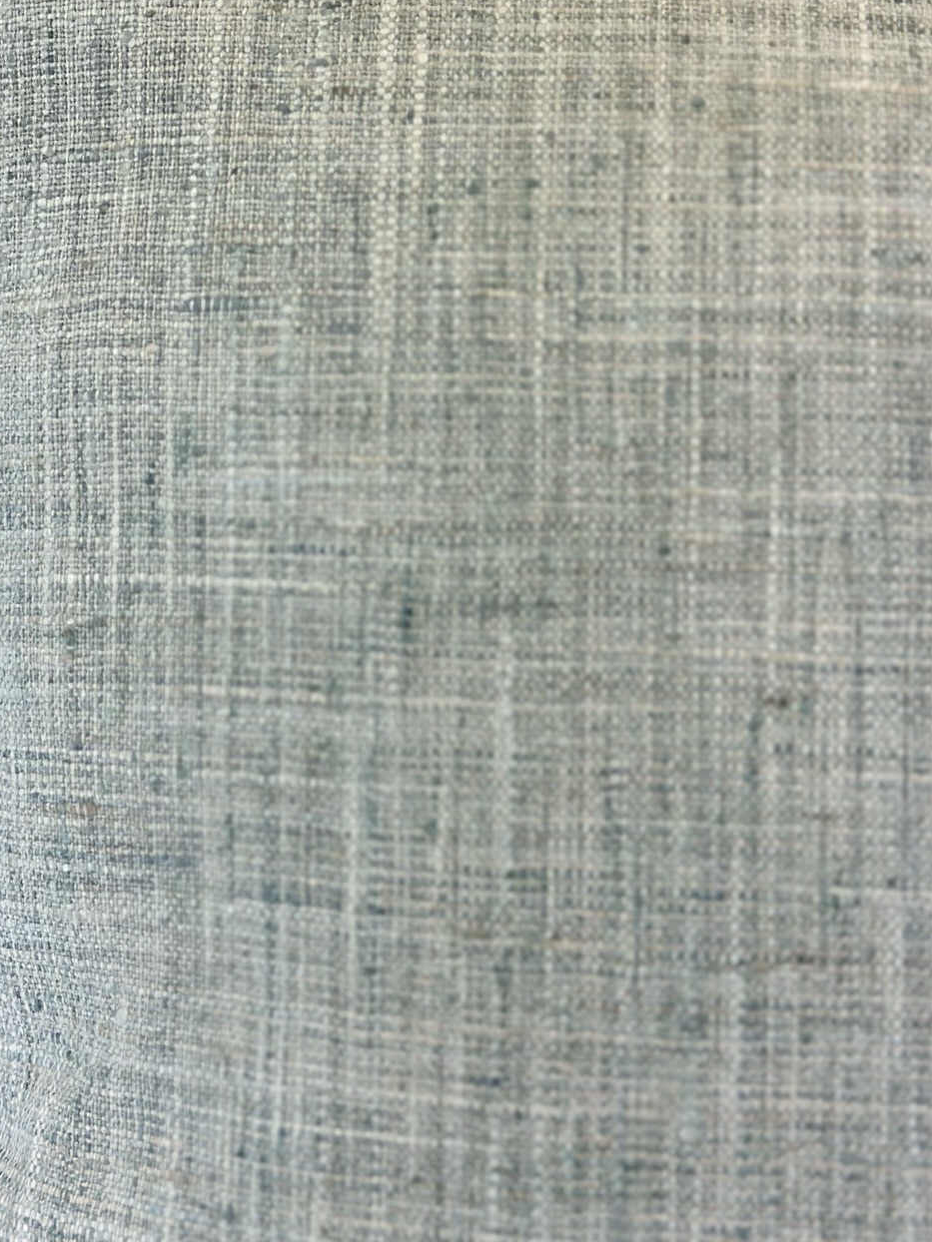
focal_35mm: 79
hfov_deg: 18.6
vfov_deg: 24.5
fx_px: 2836
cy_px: 323
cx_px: 358
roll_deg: -2.9
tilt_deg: -15.2
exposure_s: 1/170
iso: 100
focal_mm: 6.86
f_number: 1.78
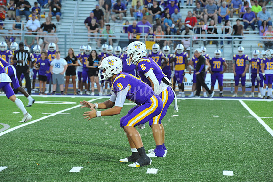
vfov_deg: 6.9
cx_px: 136
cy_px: 91
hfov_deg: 10.3
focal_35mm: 200
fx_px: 1516
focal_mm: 200
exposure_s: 1/320
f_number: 7.1
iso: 3200
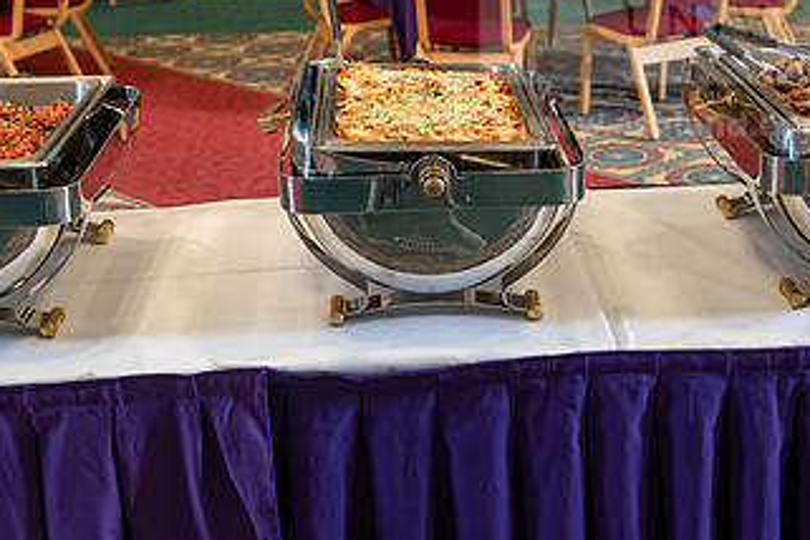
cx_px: 404
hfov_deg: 31.0
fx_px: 1462
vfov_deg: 20.8
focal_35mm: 65
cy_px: 178
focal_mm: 36
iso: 640
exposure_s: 1/125
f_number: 3.5
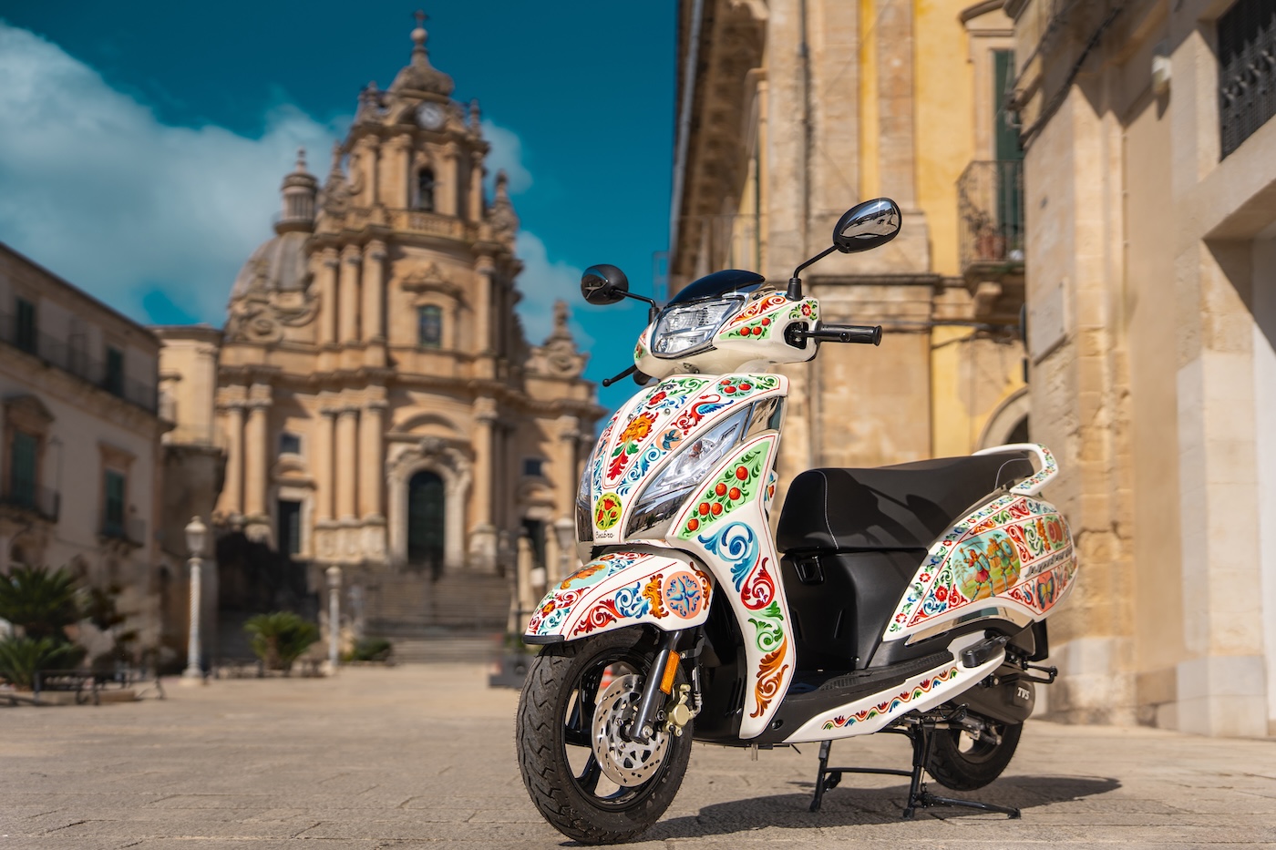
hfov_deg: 48.5
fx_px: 1418
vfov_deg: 33.4
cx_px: 638
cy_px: 425
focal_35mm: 40
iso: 100
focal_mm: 40
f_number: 2
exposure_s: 1/8000
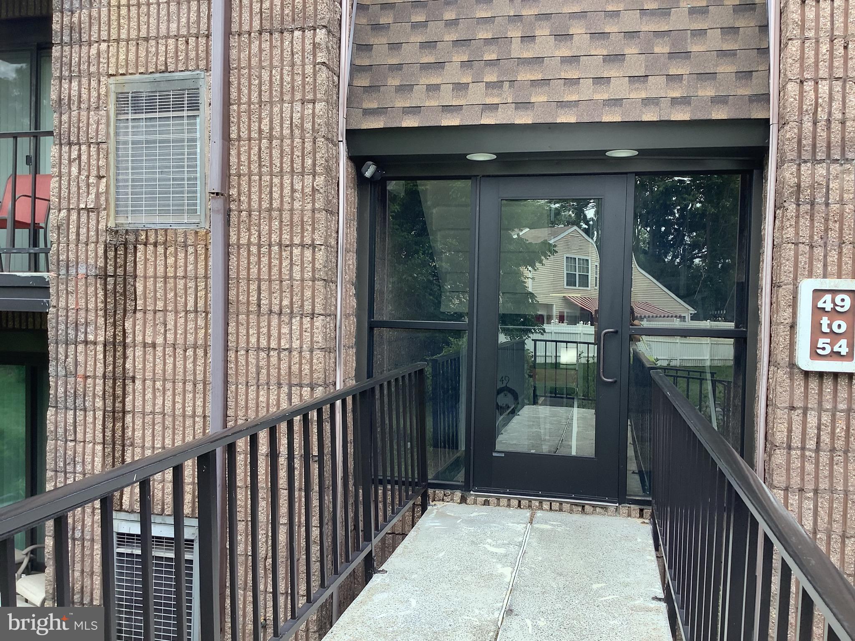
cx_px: 428
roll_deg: -0.7
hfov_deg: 58.4
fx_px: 766
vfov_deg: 45.4
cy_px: 320
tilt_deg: -1.8
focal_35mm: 31
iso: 32
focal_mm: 3.3
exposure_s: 1/120
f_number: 2.4
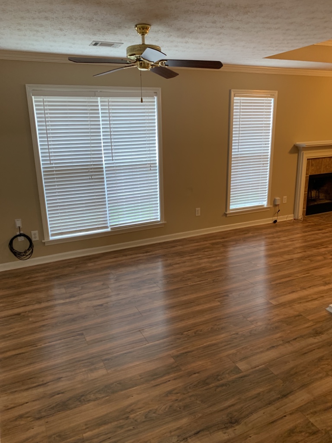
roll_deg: +1.5
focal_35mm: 26
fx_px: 332
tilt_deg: -14.3
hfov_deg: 53.1
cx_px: 166
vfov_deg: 67.3
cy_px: 222
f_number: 1.8
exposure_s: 1/60
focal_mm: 4.25
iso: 125
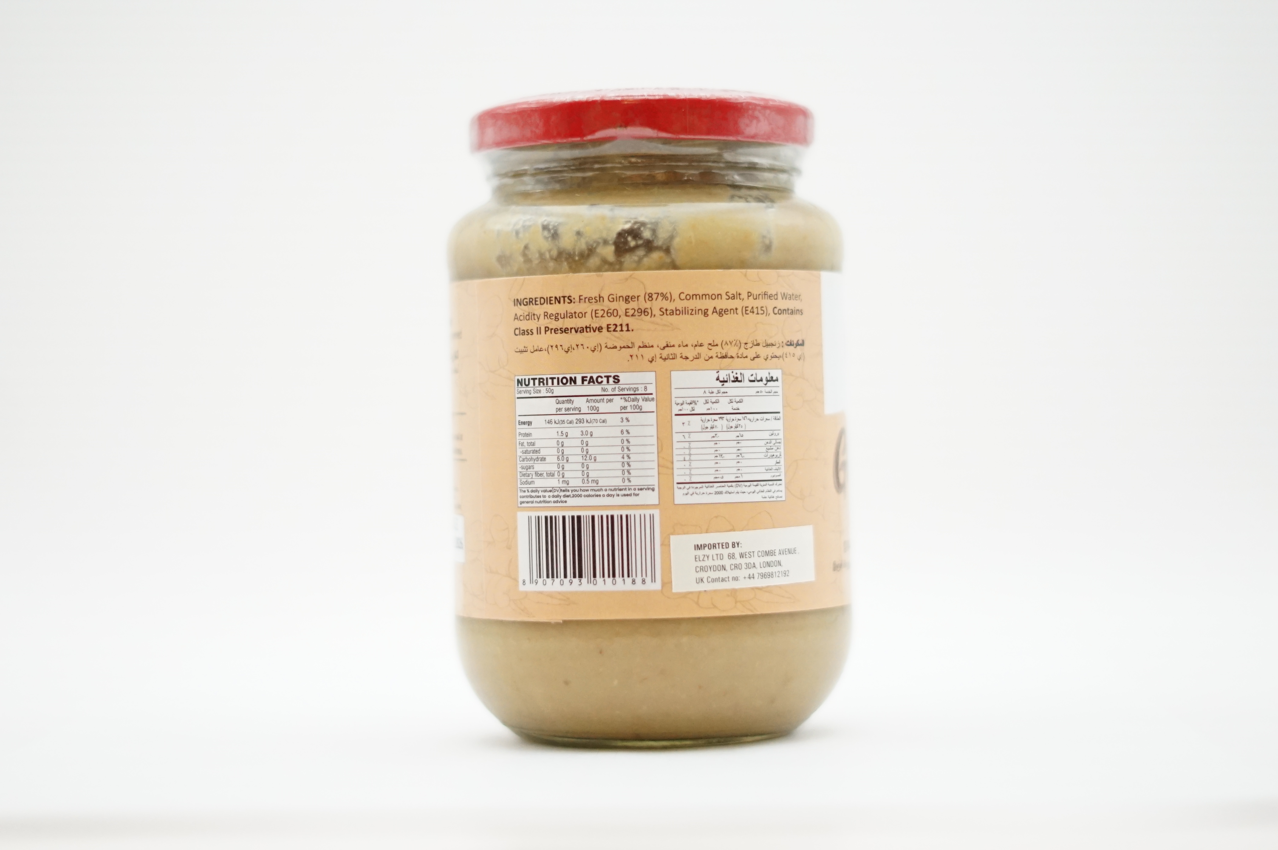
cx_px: 639
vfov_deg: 18.1
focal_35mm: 75
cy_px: 425
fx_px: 2660
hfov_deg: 27.0
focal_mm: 50
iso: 2500
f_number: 1.8
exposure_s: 1/1250
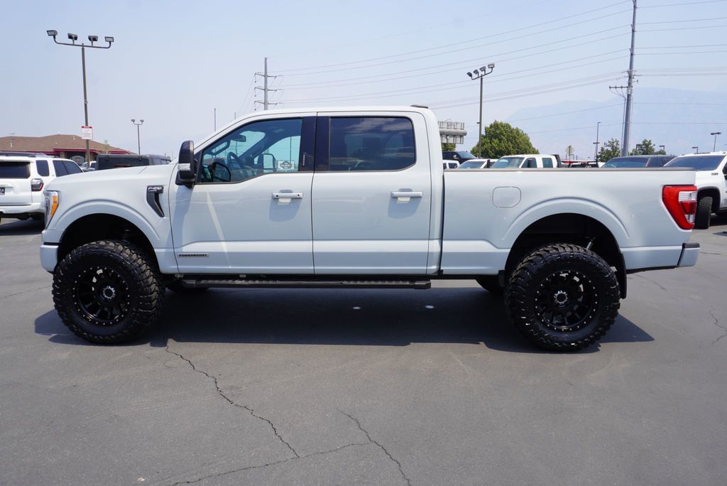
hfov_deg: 73.7
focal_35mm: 24
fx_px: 485
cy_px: 243
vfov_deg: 53.2
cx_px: 364
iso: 100
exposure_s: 1/160
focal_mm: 16
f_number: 10
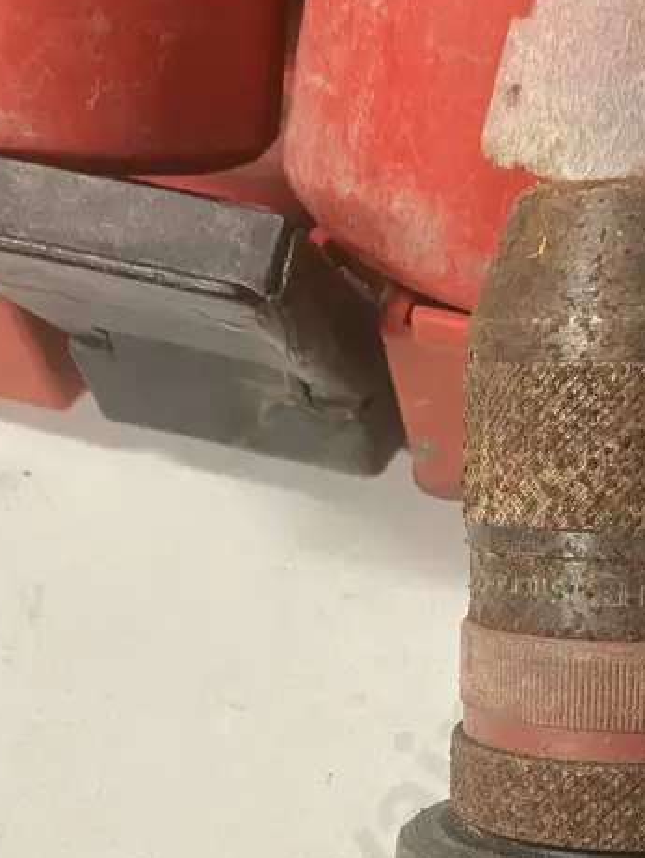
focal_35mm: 62
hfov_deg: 23.4
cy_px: 689
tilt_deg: -64.9
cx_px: 507
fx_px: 1539
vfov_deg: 30.4
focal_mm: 3.99
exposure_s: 1/50
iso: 125
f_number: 1.8
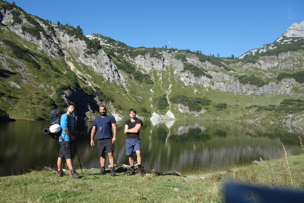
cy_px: 102
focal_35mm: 28
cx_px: 152
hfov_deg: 65.5
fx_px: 236
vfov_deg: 46.4
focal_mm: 10.4
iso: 125
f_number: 5.6
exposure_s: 1/400
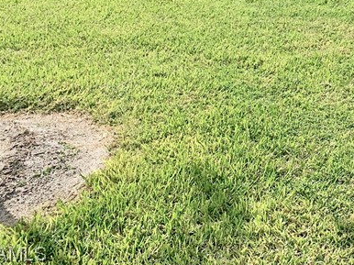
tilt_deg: -5.6
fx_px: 705
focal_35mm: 69
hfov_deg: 25.7
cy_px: -83
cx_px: 405
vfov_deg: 19.6
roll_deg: -1.7
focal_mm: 4.25
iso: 25
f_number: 1.8
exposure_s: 1/2994
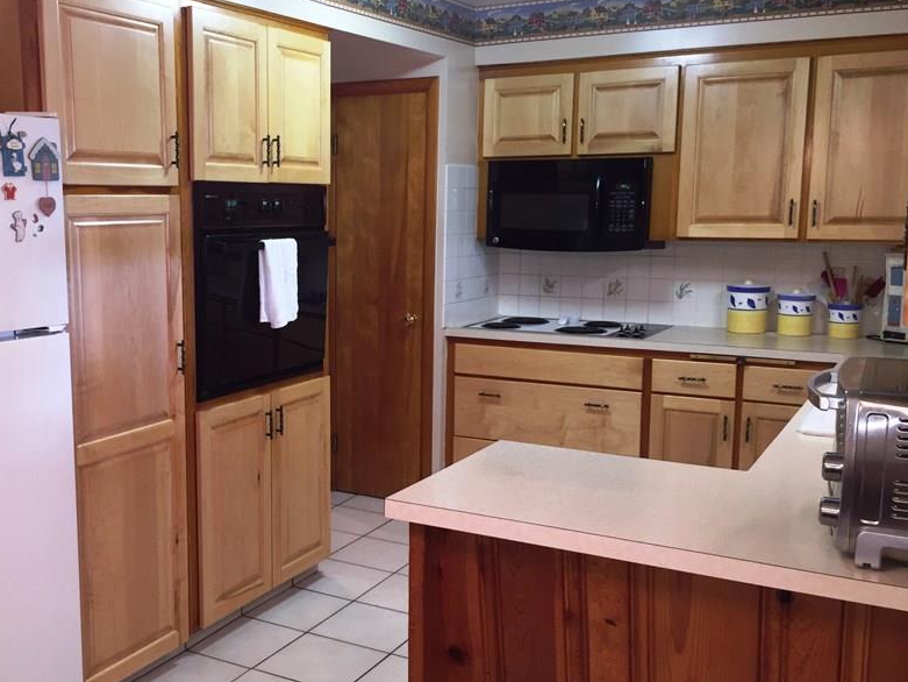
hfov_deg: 48.3
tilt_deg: -9.7
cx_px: 319
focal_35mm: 38
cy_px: 358
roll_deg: -1.0
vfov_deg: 37.7
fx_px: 997
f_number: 2.2
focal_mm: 4.15
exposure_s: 1/30
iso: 80
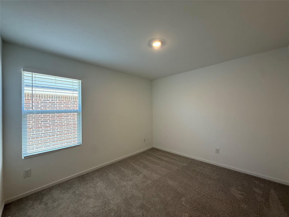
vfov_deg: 85.7
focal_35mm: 14
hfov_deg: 102.1
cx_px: 144
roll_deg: +0.7
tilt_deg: +0.3
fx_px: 117
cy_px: 108
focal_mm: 2.22
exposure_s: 1/120
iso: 250
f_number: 2.2
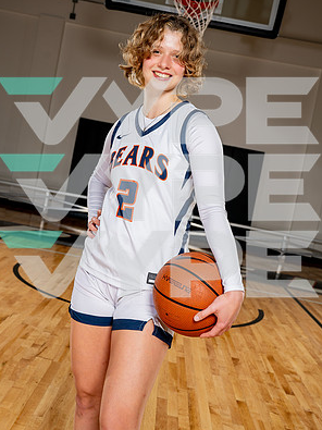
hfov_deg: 31.5
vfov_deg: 41.2
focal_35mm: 46
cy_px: 188
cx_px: 160
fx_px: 571
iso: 200
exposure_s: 1/250
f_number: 5.6
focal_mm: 42
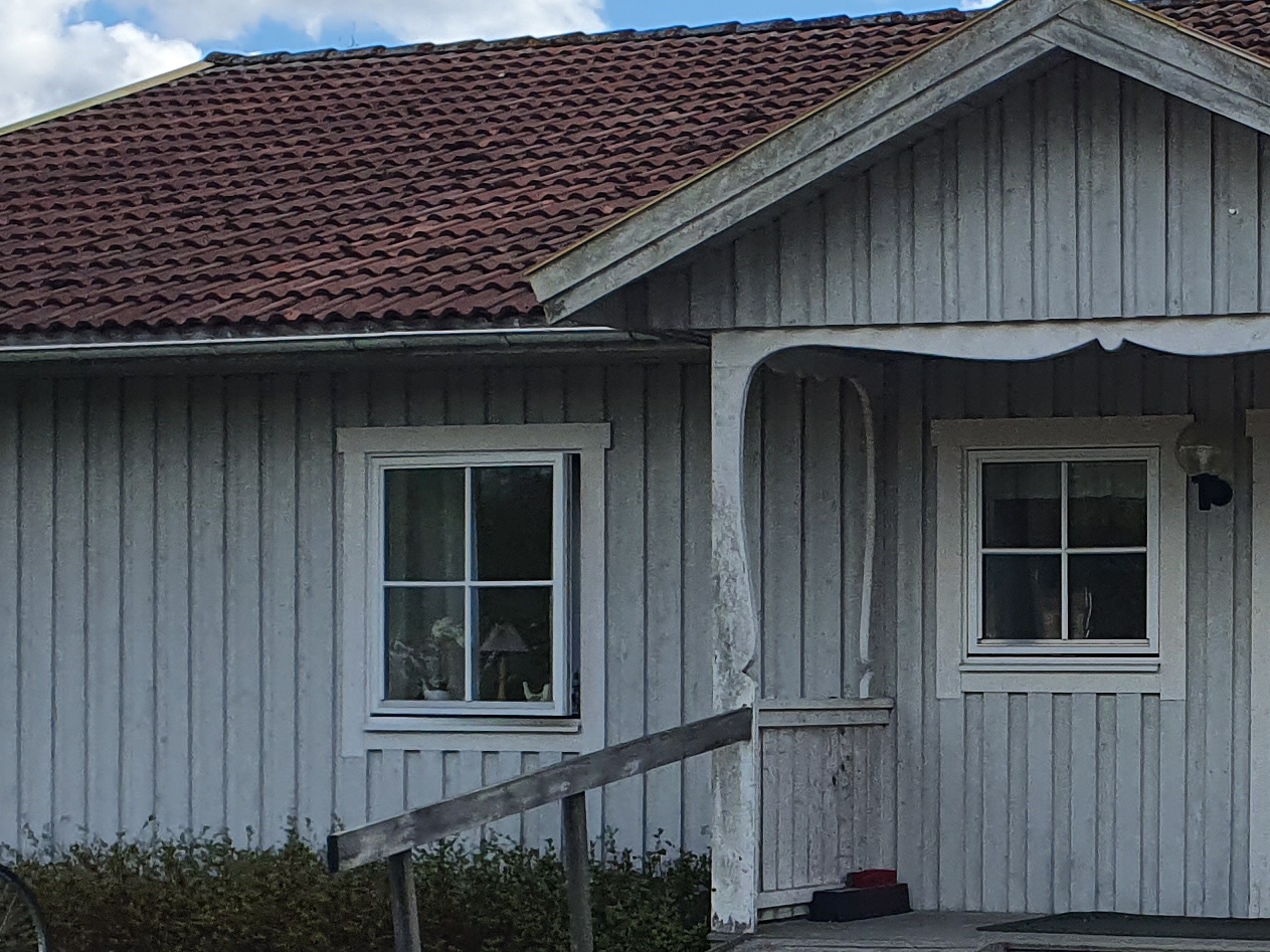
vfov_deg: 17.6
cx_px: 1374
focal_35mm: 83
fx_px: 3045
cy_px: 759
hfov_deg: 22.3
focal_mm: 4.32
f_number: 2.4
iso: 50
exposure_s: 1/1548
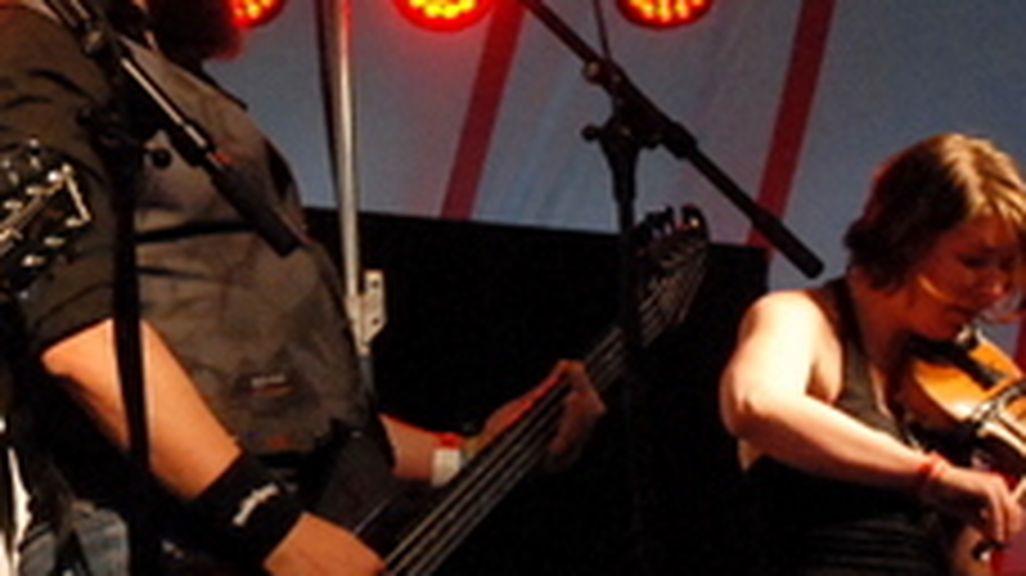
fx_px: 5411
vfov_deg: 6.1
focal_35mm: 199
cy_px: 148
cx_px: 63
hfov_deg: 10.8
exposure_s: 1/160
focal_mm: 40
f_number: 4.5
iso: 1600
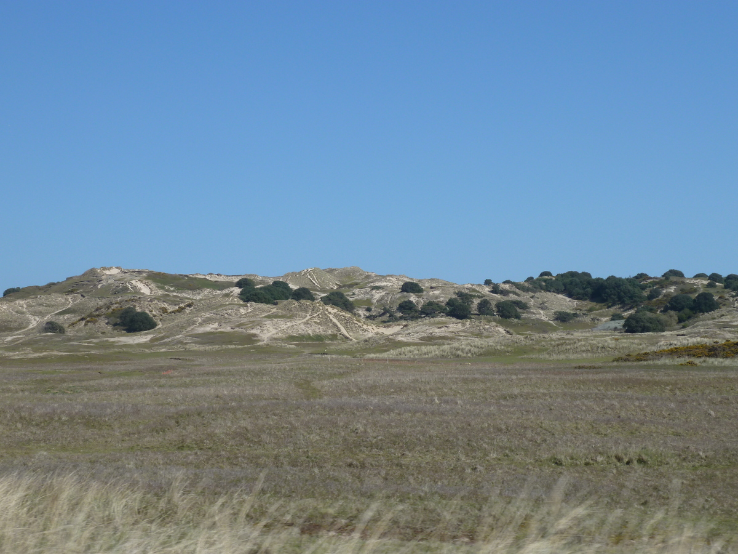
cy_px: 277
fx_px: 1343
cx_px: 369
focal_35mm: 63
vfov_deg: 23.3
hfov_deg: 30.7
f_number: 5.6
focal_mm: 10.3
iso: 80
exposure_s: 1/500
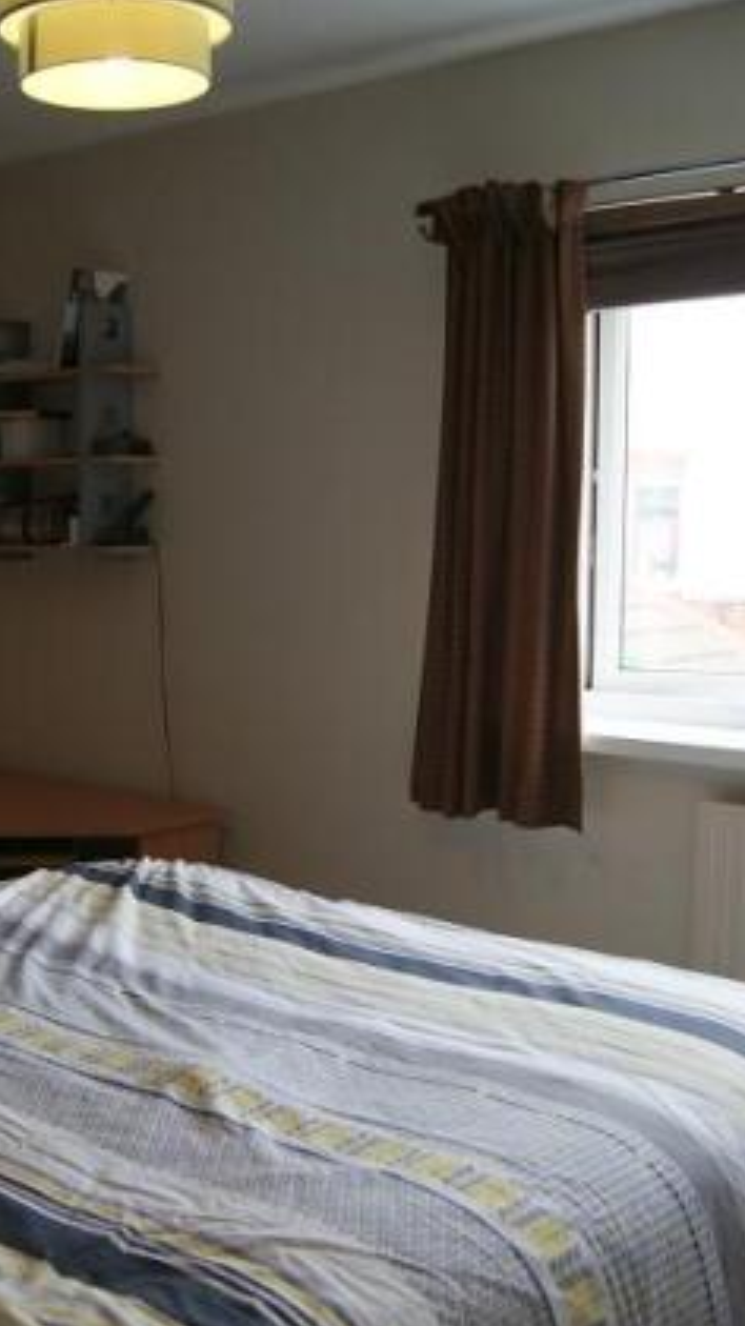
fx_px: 1546
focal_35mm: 44
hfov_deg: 27.0
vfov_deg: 46.4
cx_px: 270
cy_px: 684
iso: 125
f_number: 3.5
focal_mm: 18
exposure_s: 1/30
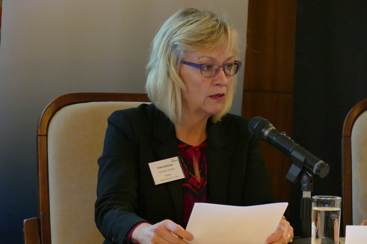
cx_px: 184
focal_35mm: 200
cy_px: 122
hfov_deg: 10.3
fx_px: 2039
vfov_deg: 6.9
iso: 3200
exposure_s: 1/100
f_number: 4
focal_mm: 73
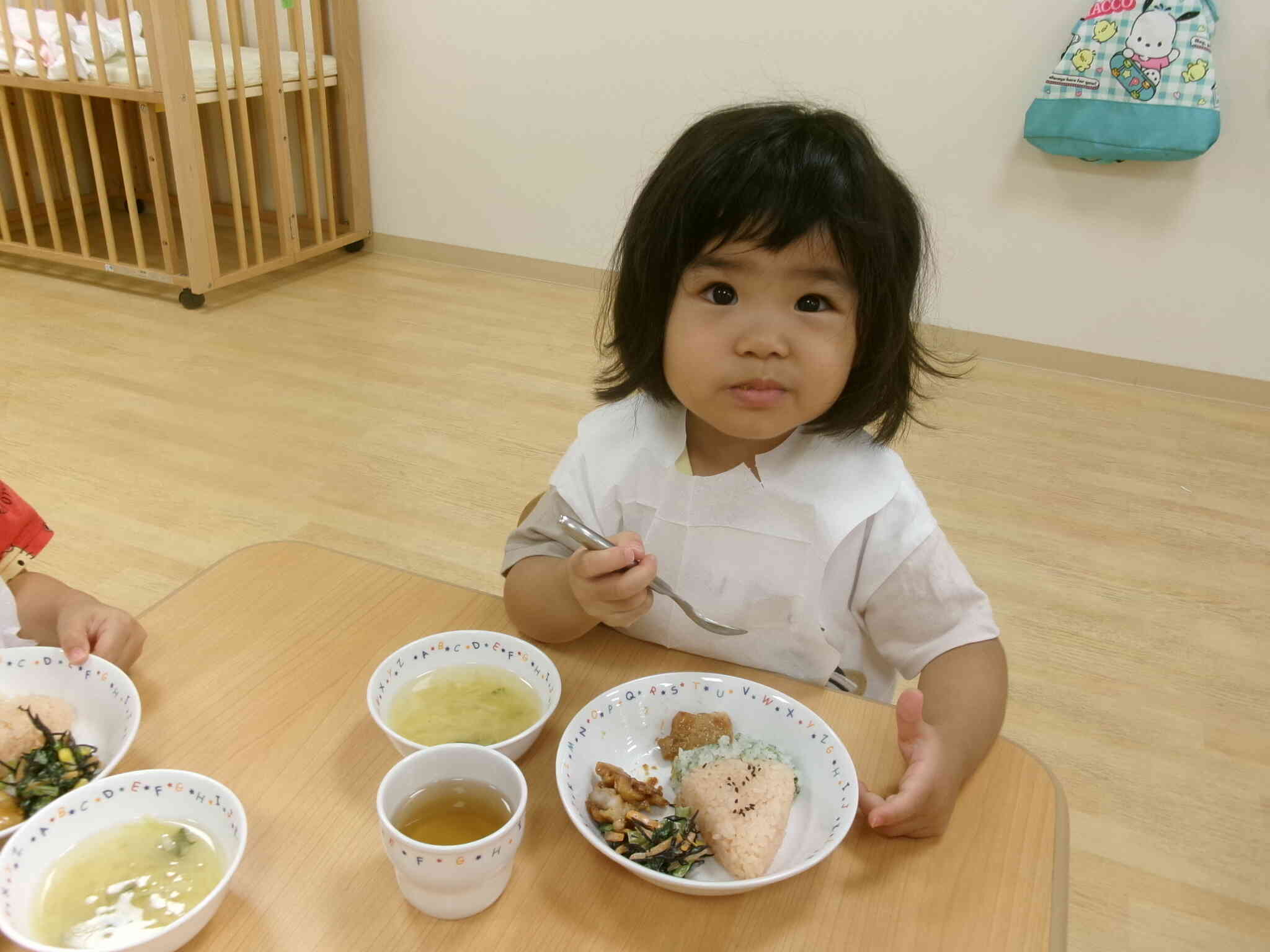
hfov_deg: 63.4
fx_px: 1027
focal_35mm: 28
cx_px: 635
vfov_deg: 49.7
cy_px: 476
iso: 100
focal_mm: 5.1
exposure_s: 1/40
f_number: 3.9
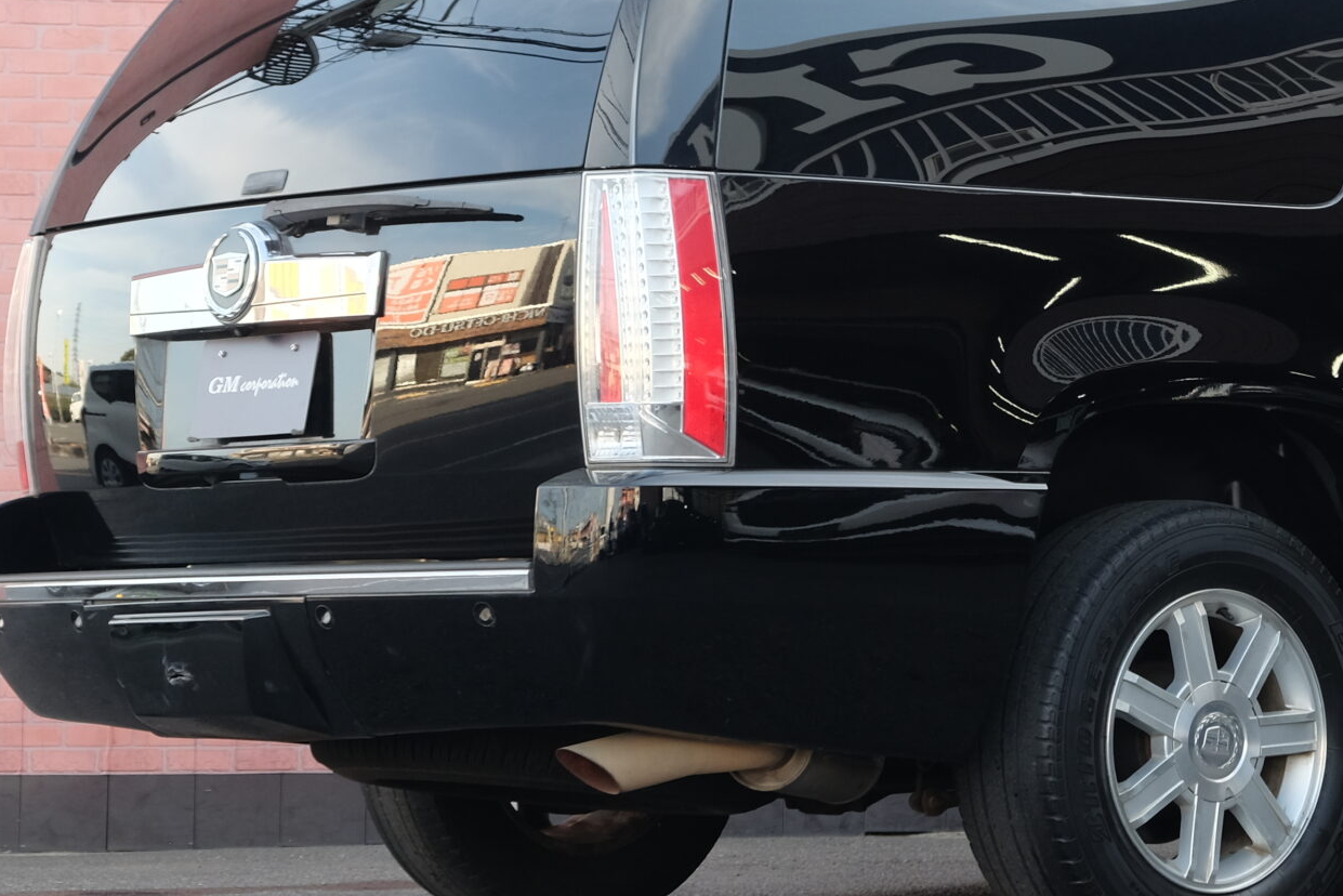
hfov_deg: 15.3
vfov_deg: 10.4
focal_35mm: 132
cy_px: 348
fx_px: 4925
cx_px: 1224
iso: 400
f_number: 5.6
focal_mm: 42.5
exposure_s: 1/140
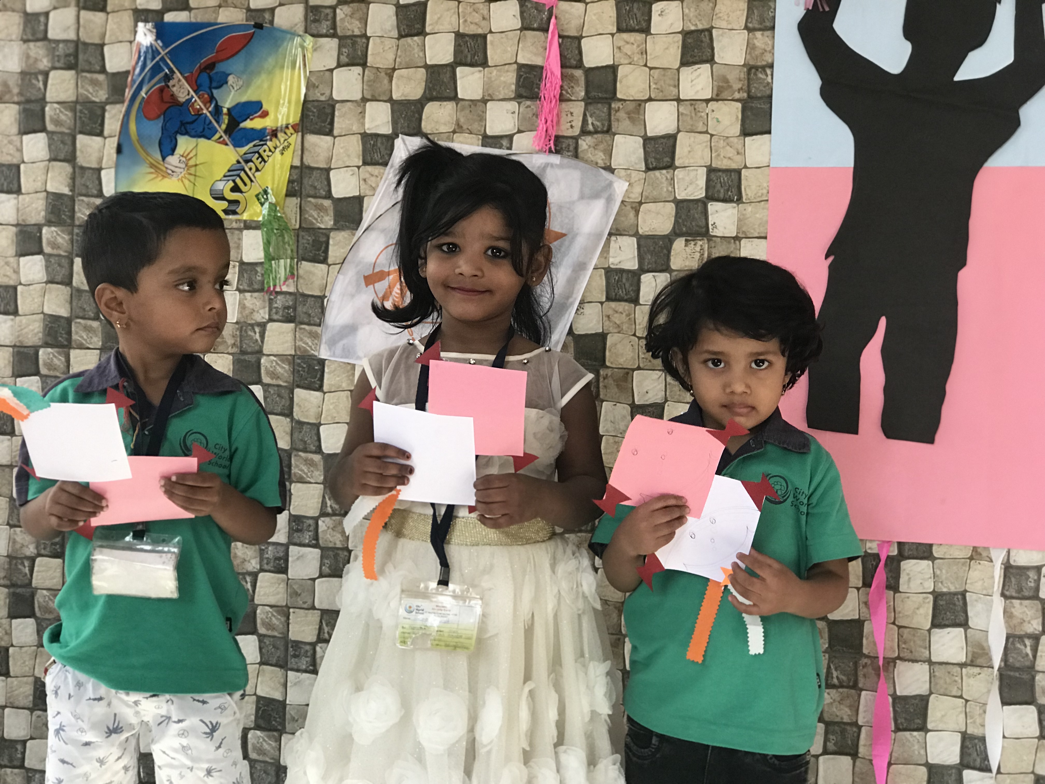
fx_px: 1721
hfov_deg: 33.8
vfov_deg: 25.7
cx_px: 522
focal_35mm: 57
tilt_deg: -3.4
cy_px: 392
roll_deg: -0.8
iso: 125
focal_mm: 6.6
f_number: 2.8
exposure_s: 1/50
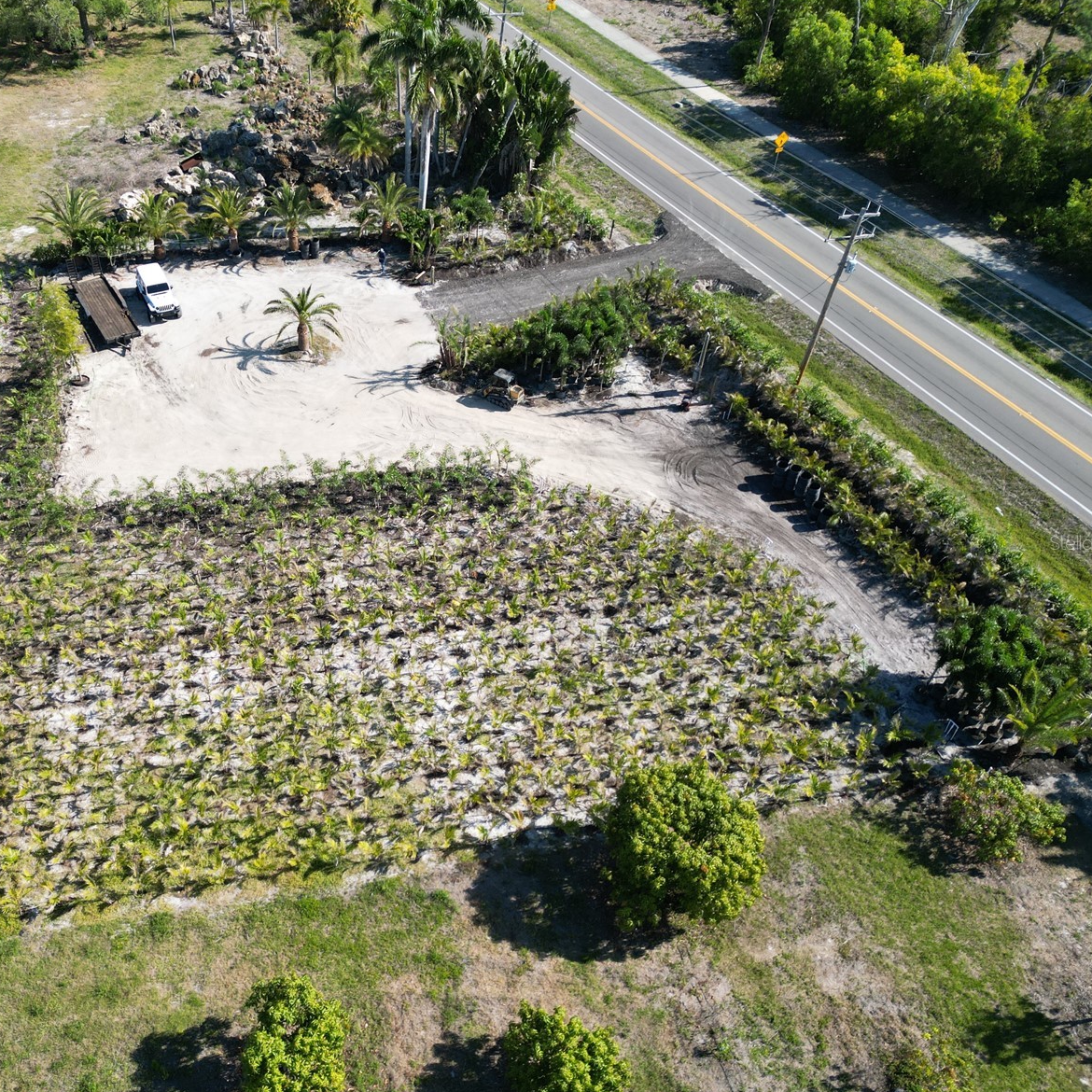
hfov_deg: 54.8
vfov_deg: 55.6
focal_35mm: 29
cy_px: 542
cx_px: 391
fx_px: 1035
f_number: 1.7
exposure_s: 1/2000
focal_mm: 6.72
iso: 150
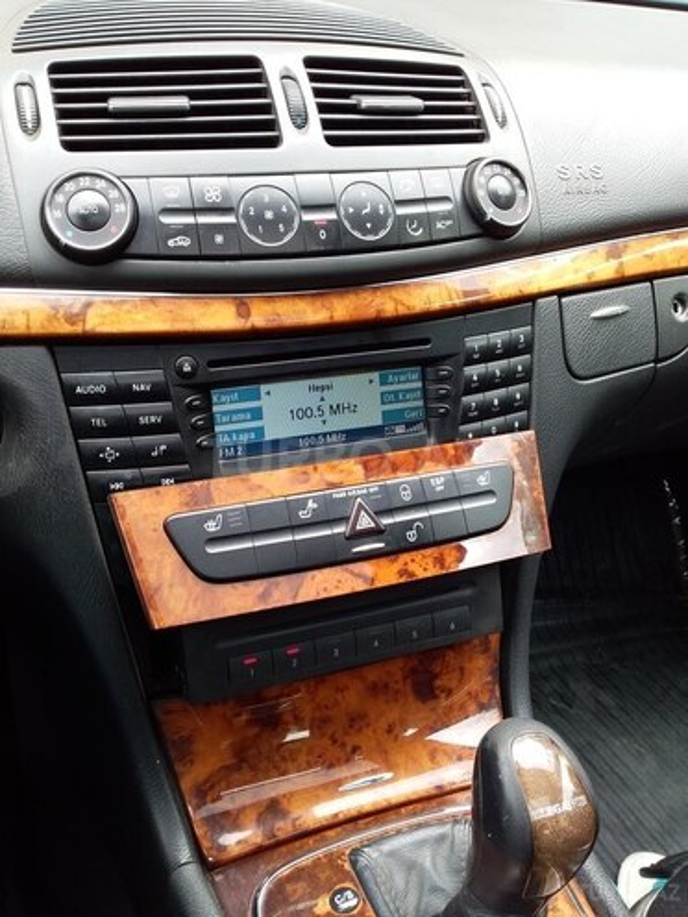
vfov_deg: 58.4
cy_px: 458
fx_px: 822
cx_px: 344
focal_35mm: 31
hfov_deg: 45.4
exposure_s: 1/50
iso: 40
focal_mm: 3.3
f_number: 2.2
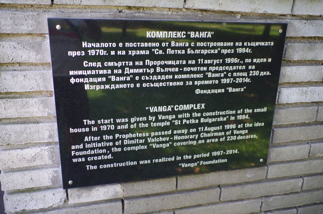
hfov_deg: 59.6
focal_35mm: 32
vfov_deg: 41.5
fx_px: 282
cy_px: 107
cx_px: 162
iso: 100
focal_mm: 21
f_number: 3.5
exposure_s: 1/60
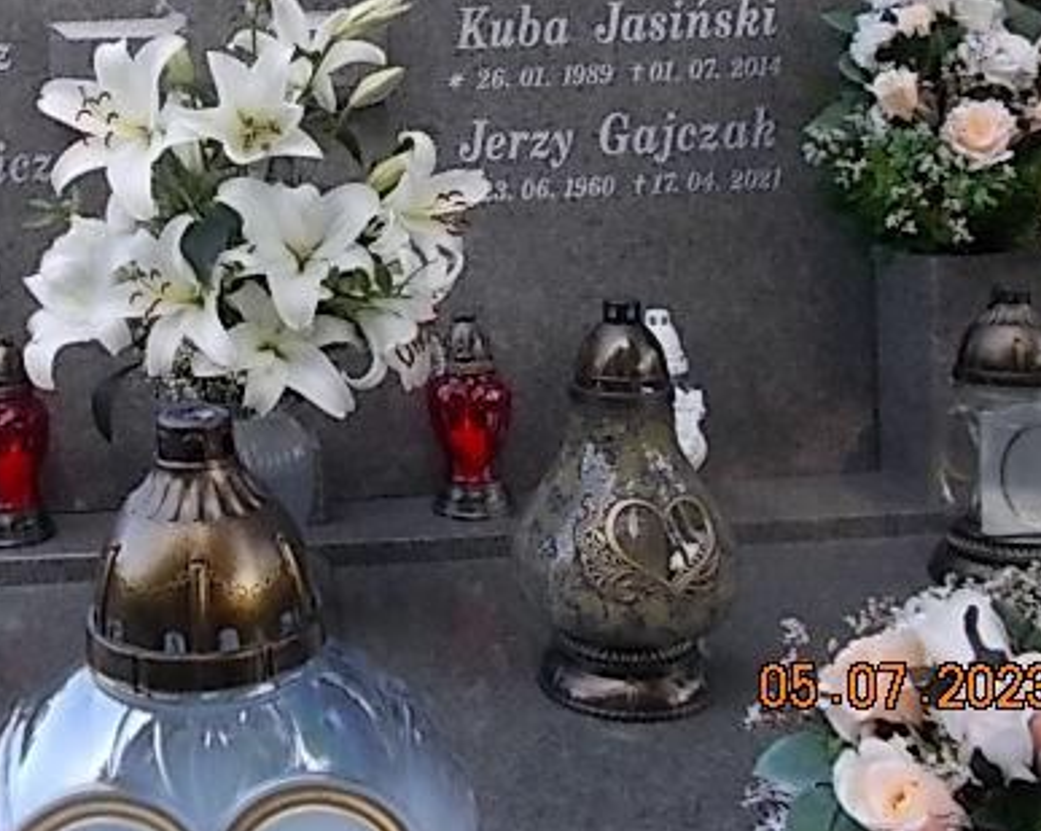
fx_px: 1293
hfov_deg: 42.7
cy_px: 194
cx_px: 280
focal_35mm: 42
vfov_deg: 34.8
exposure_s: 1/125
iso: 80
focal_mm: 4.6
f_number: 3.2
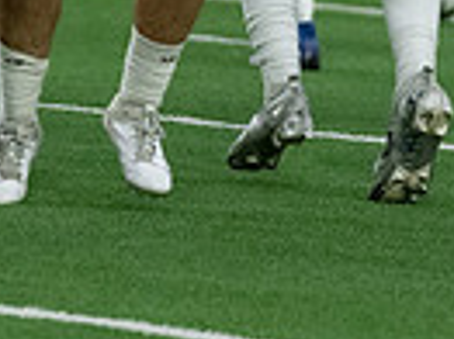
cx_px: 23
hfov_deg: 1.7
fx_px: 15318
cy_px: -371
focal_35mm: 1169
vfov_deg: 1.3
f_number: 2.8
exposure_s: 1/1250
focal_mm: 200
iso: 5000
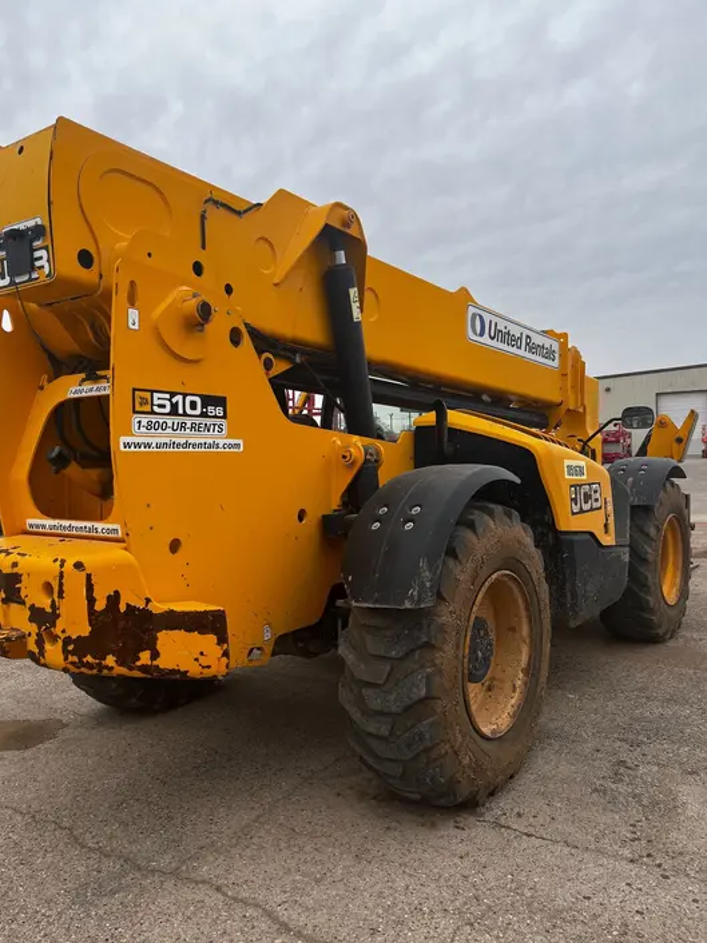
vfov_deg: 65.3
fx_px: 736
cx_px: 346
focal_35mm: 27
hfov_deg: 51.3
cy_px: 475
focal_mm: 5.1
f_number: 1.6
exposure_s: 1/1992
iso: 50
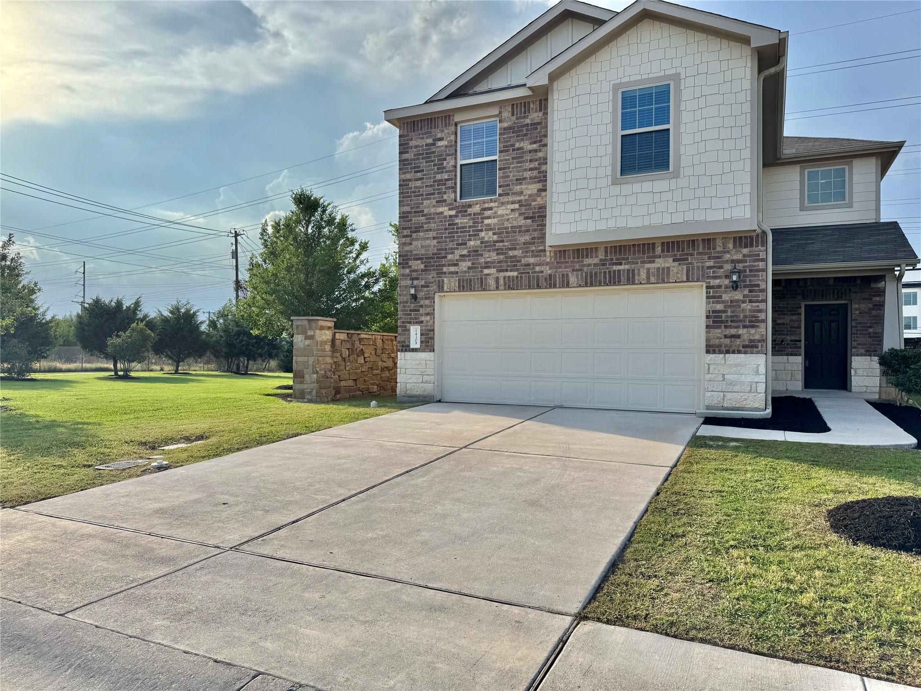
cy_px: 346
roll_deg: -0.3
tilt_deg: +1.5
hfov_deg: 71.6
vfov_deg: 56.8
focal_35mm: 24
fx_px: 639
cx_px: 460
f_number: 1.78
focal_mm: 6.76
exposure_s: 1/4049
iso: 80
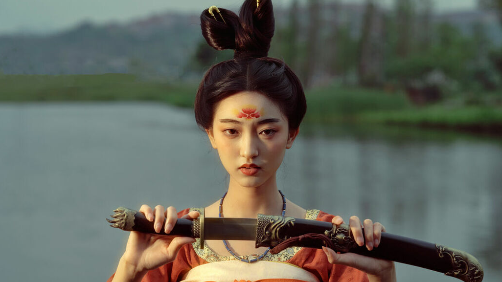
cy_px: 167
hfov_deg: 22.0
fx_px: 1291
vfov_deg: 12.5
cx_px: 252
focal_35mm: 97
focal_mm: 110
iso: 500
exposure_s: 1/100
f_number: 5.6
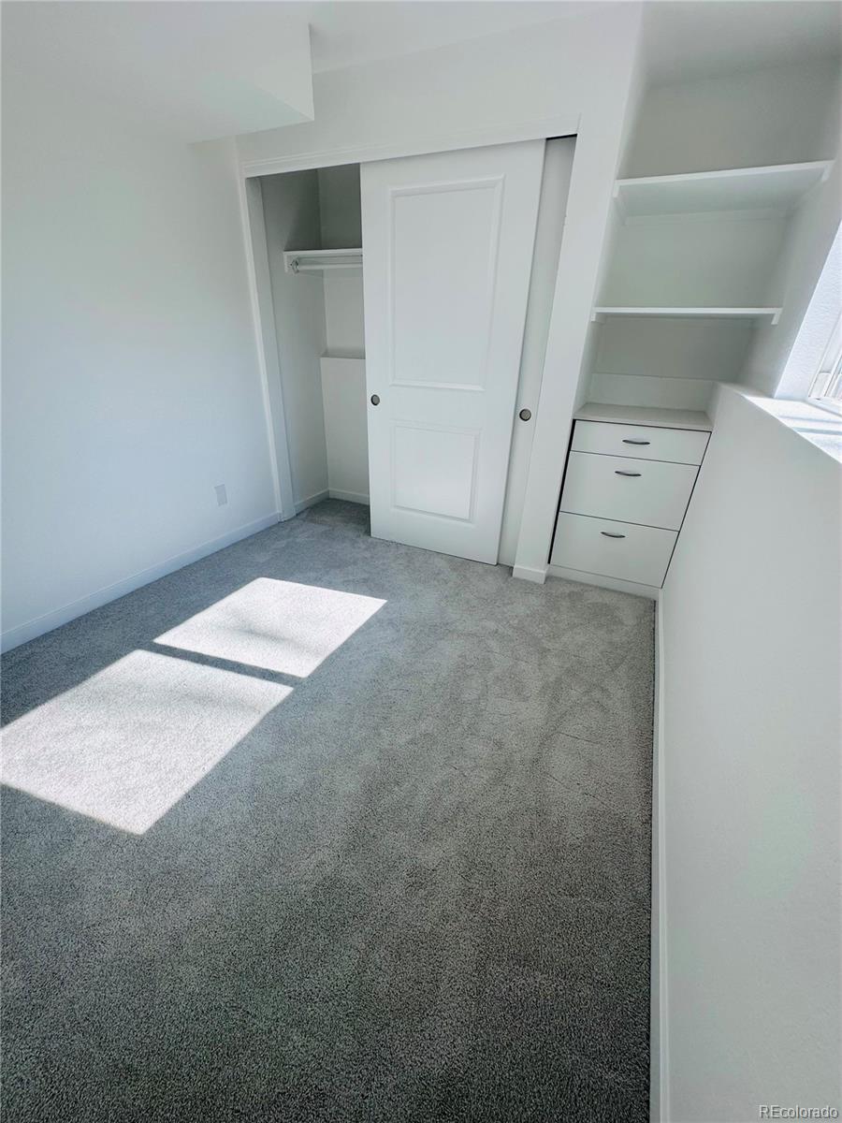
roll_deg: -2.9
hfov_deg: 85.7
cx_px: 421
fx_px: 454
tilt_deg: -26.0
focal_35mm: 14
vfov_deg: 102.1
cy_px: 562
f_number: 2.2
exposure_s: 1/348
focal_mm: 2.22
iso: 40
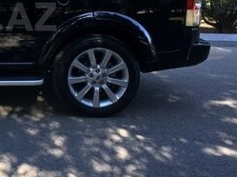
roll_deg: +2.0
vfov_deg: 18.8
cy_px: 17
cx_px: -41
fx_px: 526
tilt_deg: -6.6
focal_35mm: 77
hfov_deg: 23.4
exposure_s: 1/184
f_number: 2.2
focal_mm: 4.15
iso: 25
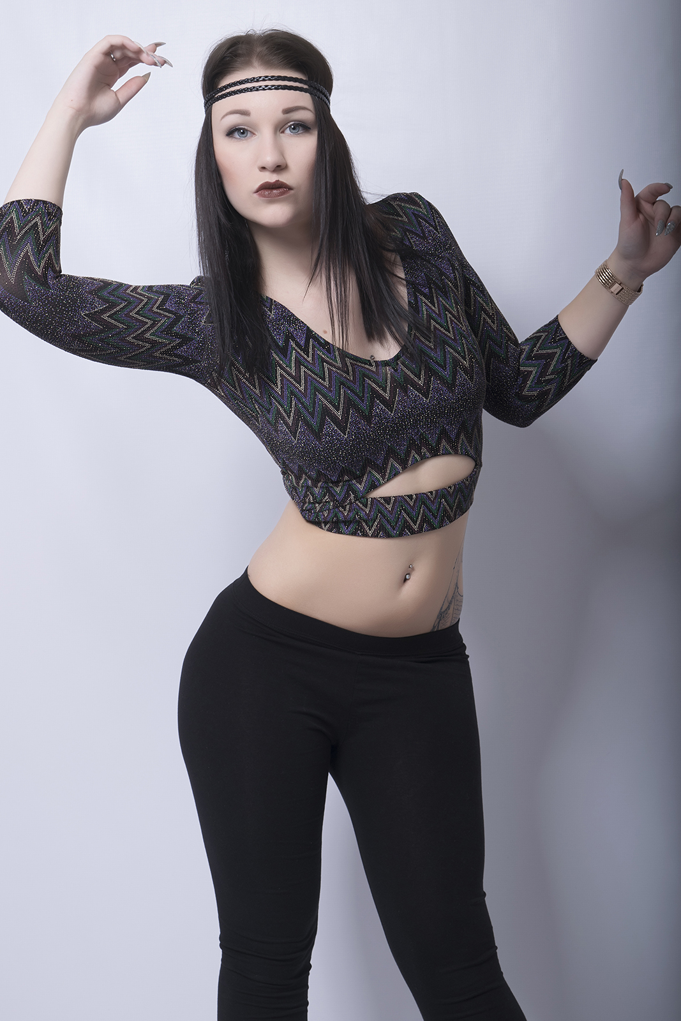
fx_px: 2340
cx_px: 340
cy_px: 510
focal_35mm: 82
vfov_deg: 24.6
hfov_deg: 16.6
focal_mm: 55
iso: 100
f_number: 9
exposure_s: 1/200
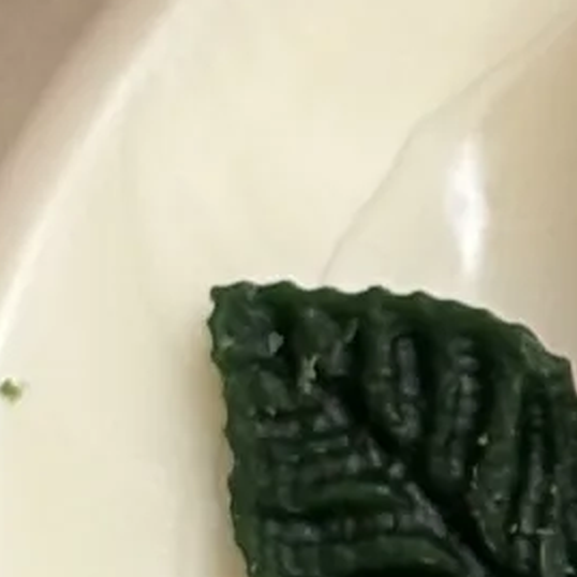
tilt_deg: -70.6
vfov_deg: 4.0
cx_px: 1420
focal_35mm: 437
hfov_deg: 3.9
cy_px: 395
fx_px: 8241
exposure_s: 1/50
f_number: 1.6
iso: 80
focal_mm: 5.96
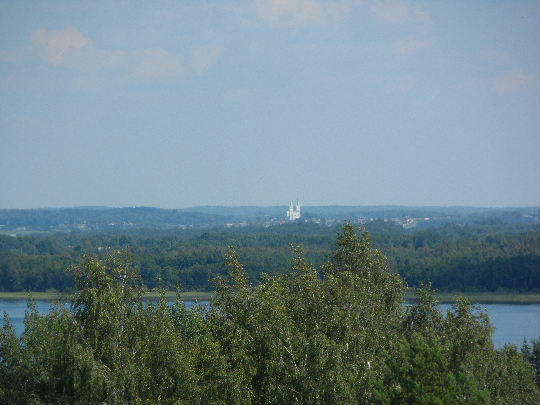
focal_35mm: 261
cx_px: 270
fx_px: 4072
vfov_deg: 5.7
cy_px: 202
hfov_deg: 7.6
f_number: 5.6
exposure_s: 1/500
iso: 80
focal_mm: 48.5
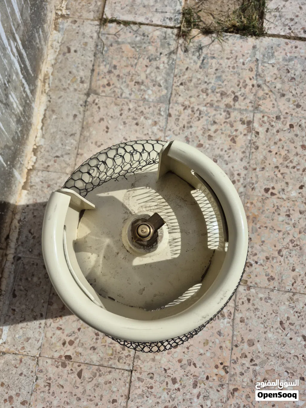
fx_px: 271
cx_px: 153
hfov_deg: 58.9
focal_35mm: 23
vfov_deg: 73.9
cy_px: 204
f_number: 1.8
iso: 25
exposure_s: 1/2784
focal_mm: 5.4
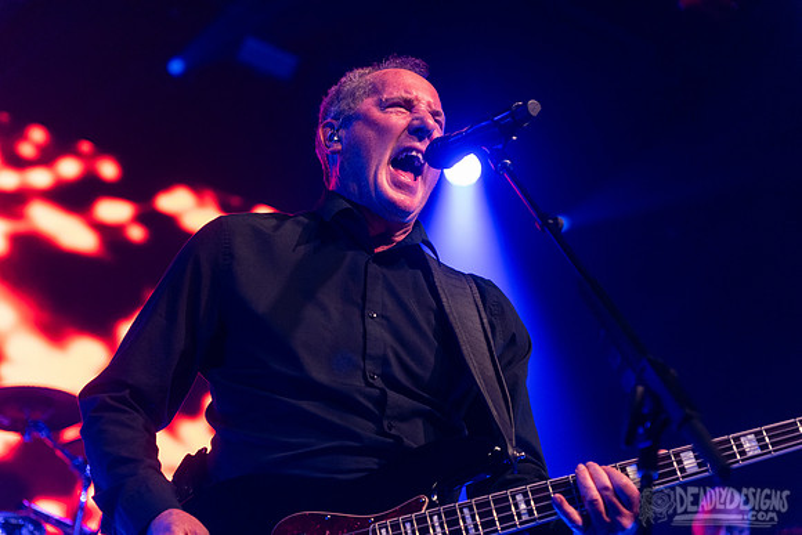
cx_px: 401
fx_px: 1560
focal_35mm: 70
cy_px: 268
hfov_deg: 28.8
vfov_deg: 19.5
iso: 2500
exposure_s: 1/320
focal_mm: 70
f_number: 3.2
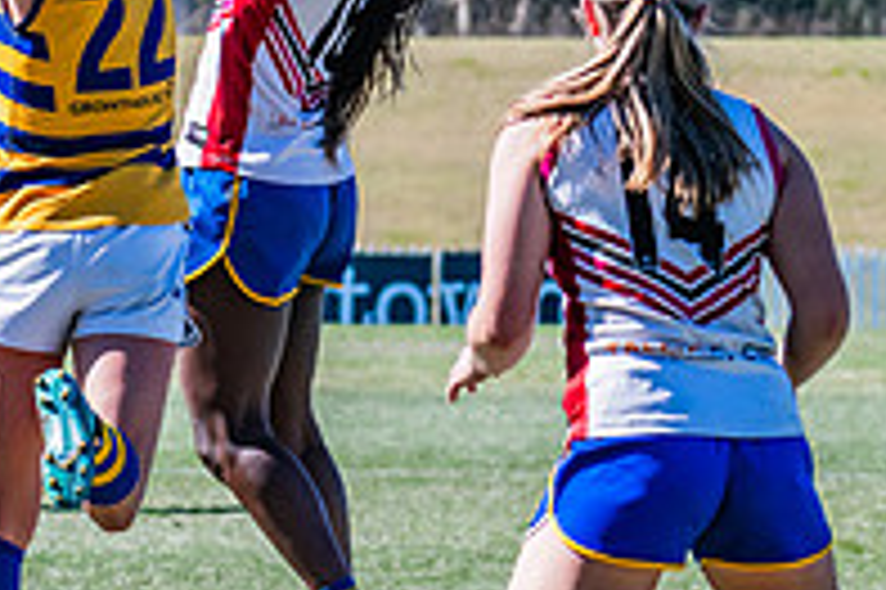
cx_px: 312
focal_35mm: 601
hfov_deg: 3.4
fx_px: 14779
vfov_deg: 2.3
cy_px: 251
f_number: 8
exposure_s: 1/1600
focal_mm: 170
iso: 800
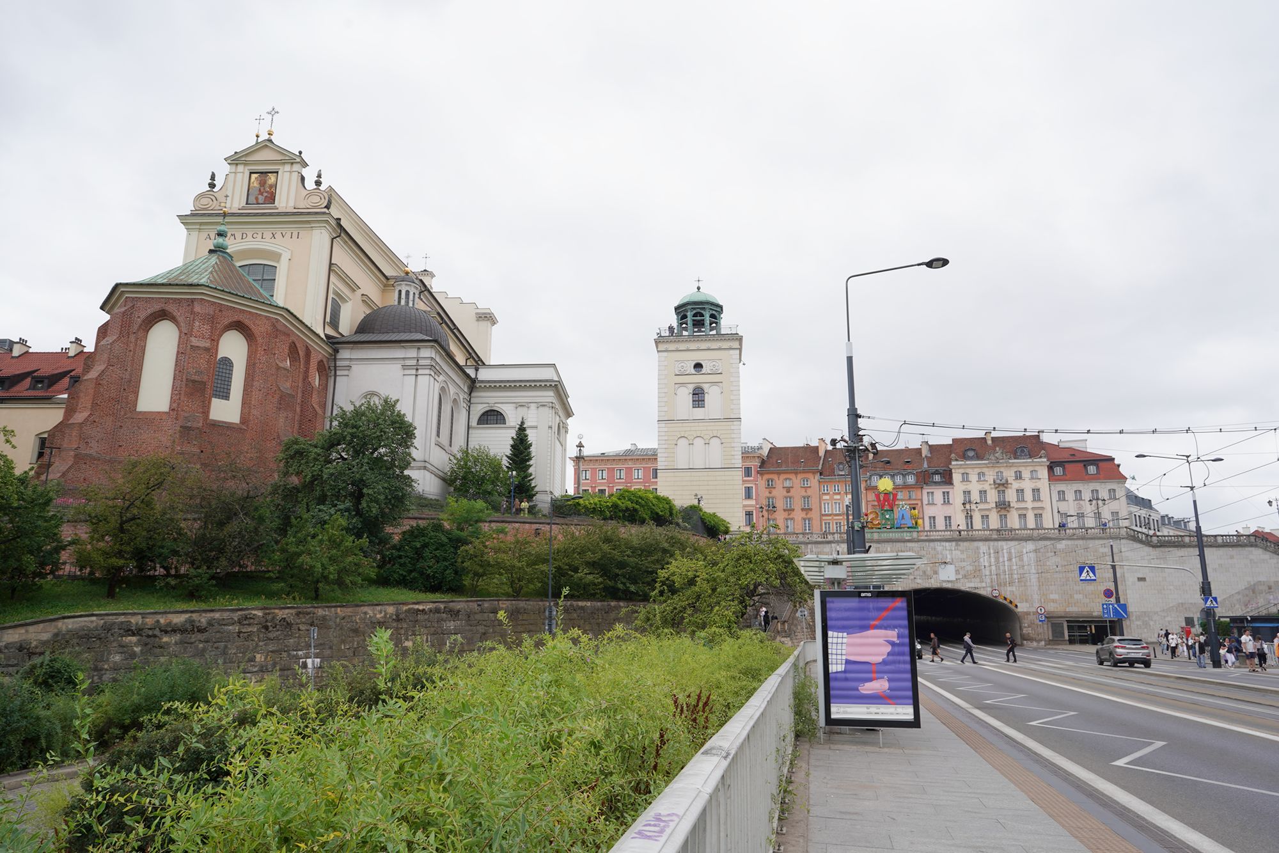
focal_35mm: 24
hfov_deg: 73.7
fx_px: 853
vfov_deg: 53.1
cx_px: 640
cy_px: 426
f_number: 11
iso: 100
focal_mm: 24
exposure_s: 1/100
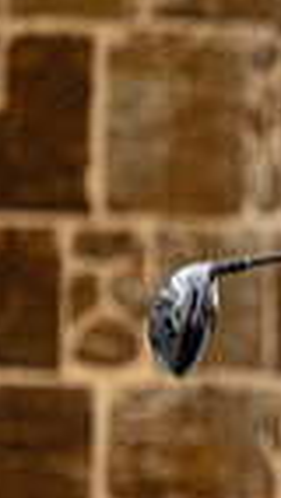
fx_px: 25442
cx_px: 991
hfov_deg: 0.6
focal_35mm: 1923
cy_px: 533
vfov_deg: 1.1
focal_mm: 300
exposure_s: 1/400
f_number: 4
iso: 200
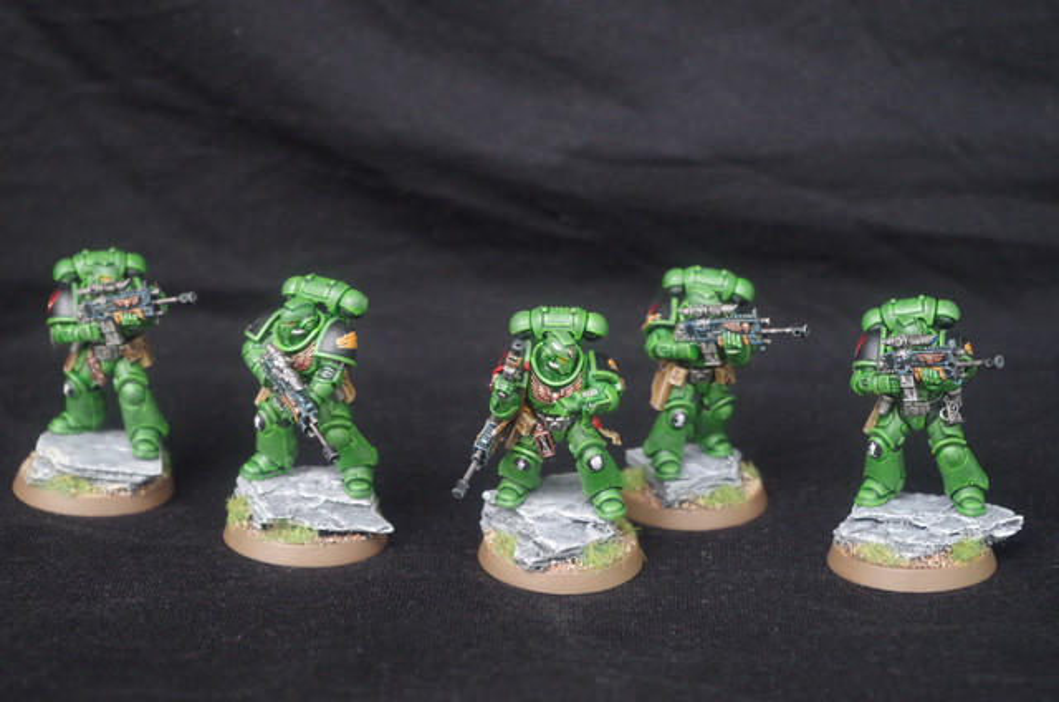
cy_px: 351
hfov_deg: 24.8
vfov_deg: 16.6
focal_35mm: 82
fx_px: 2407
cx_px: 530
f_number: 7.1
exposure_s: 1/100
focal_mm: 55
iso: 1600
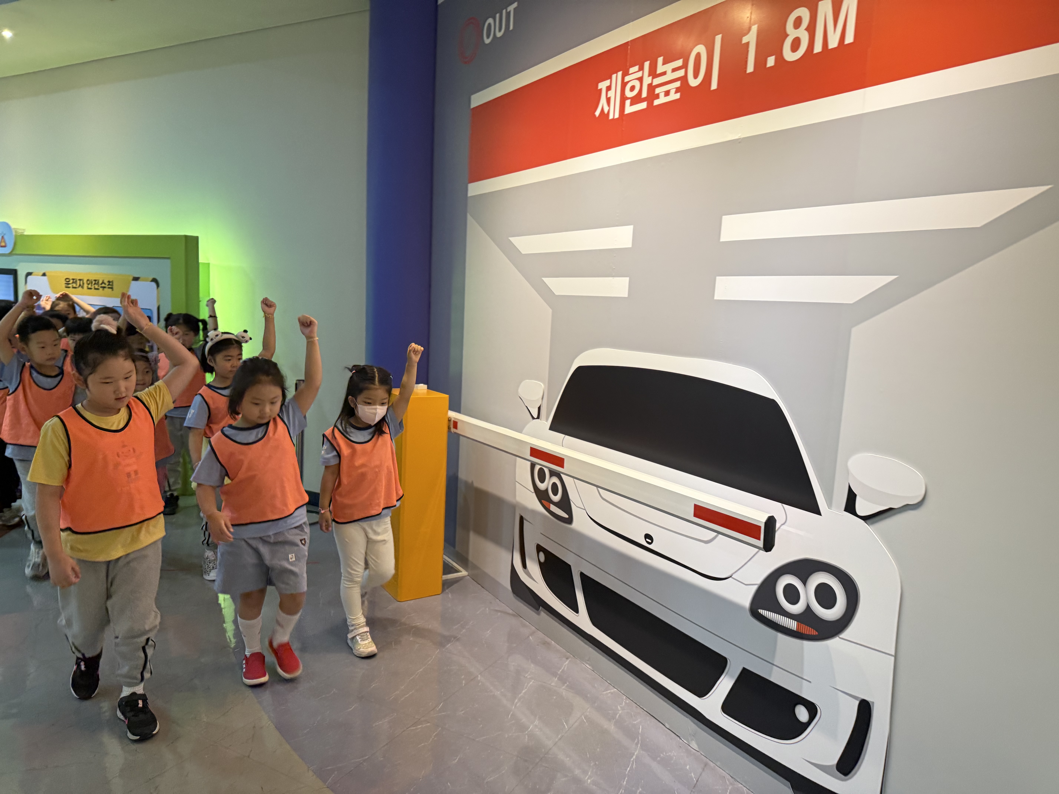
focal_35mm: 24
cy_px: 397
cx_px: 530
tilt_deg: -7.8
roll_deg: +1.2
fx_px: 734
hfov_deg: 71.6
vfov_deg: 56.8
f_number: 1.78
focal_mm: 6.76
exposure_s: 1/60
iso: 320
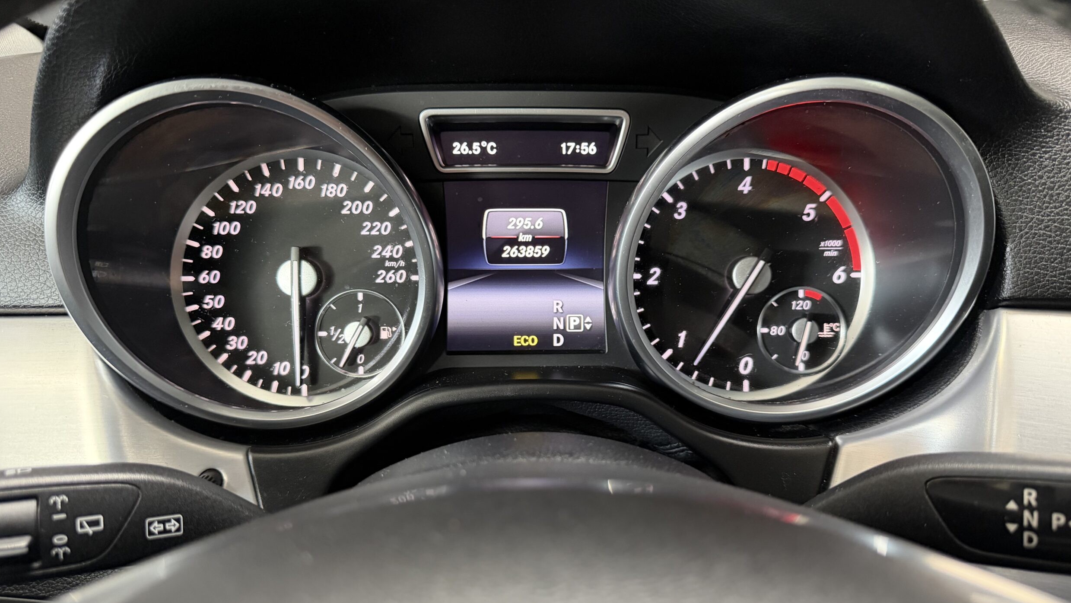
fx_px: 767
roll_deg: -0.9
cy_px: 311
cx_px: 540
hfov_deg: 69.9
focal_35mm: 27
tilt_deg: -21.3
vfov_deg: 42.9
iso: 800
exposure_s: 1/37
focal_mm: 6.76
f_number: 1.78
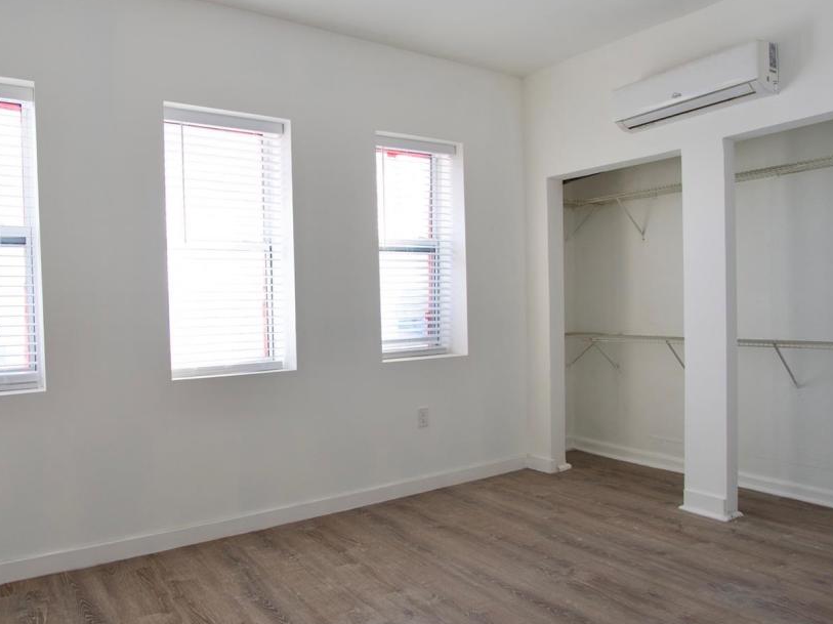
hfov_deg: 73.2
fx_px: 553
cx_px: 334
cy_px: 329
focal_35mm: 23
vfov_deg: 58.8
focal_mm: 12
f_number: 4
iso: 250
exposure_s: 1/60
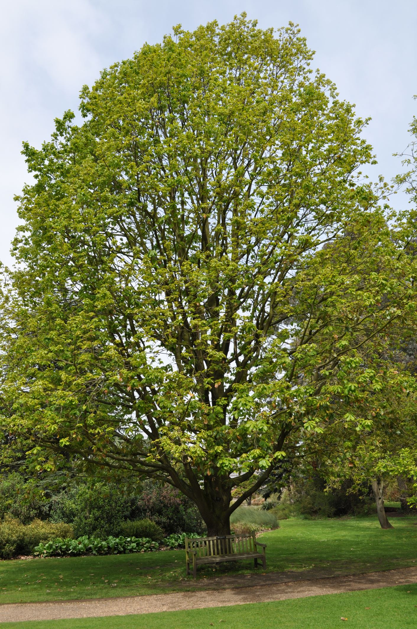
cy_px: 314
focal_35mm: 36
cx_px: 208
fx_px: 627
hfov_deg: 36.8
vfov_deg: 53.2
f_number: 9
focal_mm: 24
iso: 200
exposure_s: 1/320
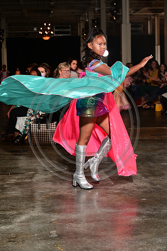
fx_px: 488
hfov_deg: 19.4
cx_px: 84
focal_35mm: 70
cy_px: 126
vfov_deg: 28.9
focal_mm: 70
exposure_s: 1/160
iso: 1000
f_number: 6.3
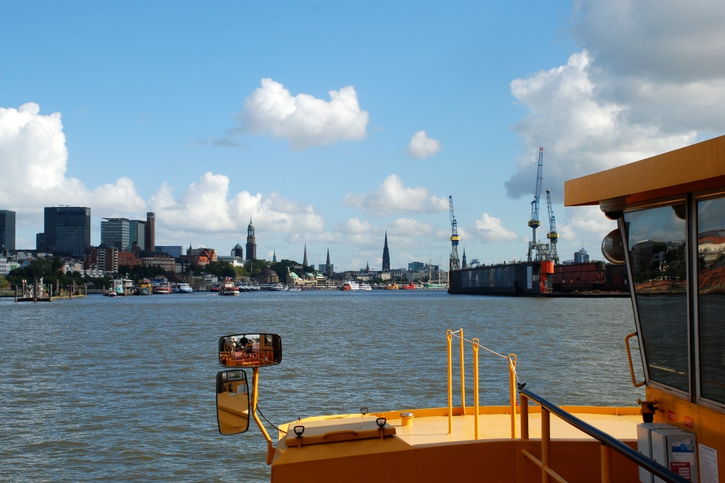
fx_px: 1098
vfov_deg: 24.8
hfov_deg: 36.5
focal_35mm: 55
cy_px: 240
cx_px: 356
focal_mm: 35
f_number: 10
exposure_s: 1/250
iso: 200
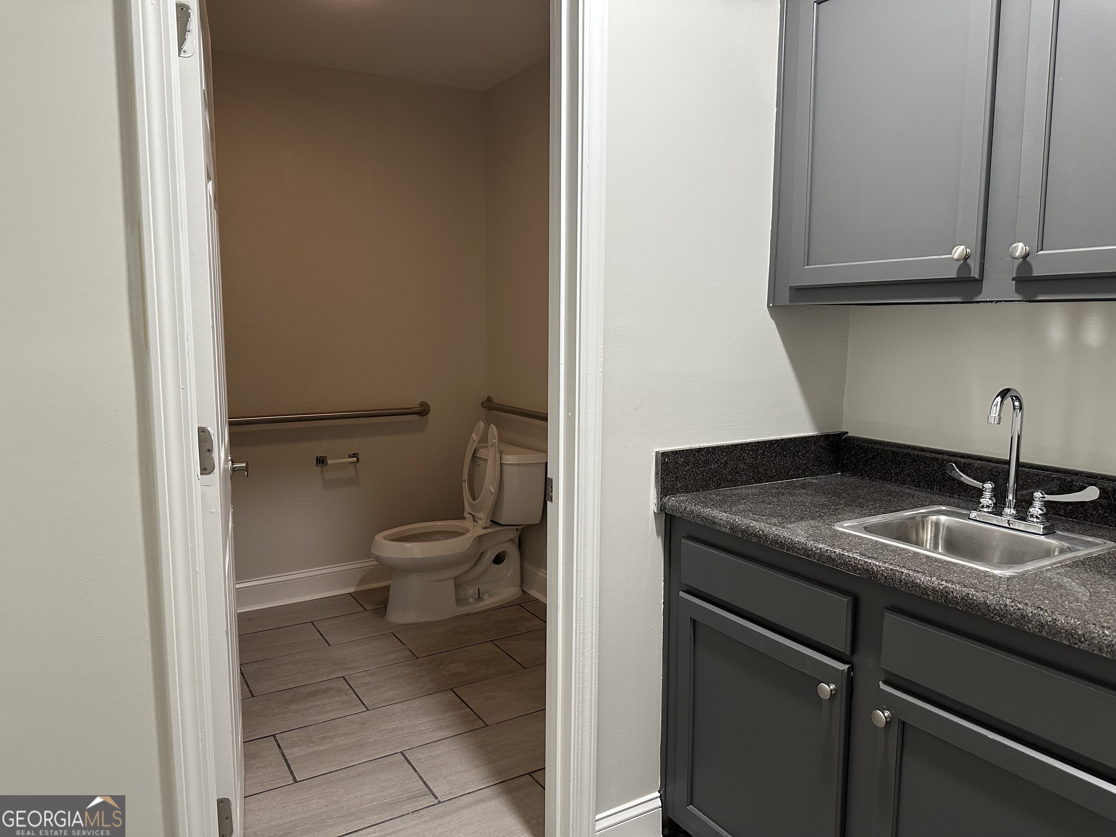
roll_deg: +0.0
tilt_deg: -7.4
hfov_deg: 71.6
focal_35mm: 24
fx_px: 774
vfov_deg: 56.8
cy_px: 418
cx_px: 558
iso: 250
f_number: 1.78
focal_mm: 6.86
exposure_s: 1/60
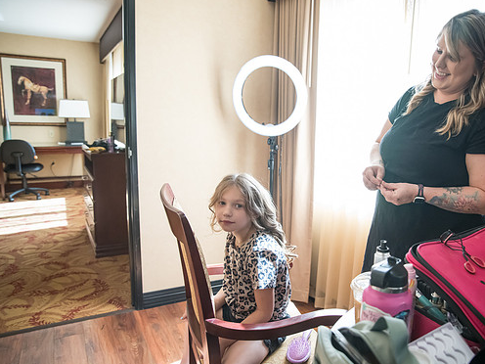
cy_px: 184
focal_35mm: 27
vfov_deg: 51.4
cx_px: 280
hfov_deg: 65.0
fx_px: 378
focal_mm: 24
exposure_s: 1/320
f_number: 3.5
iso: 3200
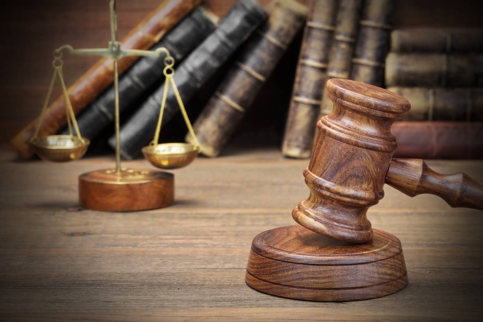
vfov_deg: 11.4
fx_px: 1610
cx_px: 242
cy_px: 161
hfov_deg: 17.1
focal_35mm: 120
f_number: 9
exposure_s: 1/5
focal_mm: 80
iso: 100
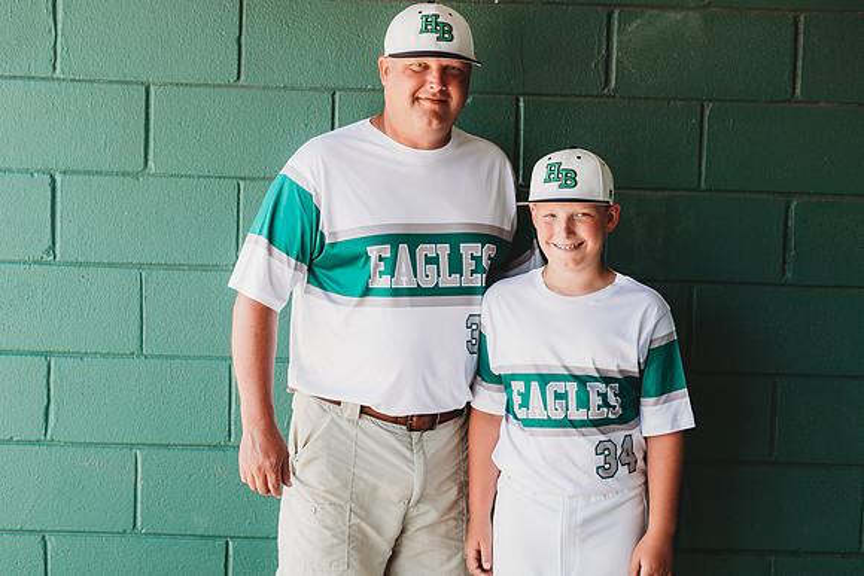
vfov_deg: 15.3
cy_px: 288
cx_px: 419
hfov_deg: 22.7
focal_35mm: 90
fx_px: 2152
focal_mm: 85
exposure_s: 1/160
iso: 100
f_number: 2.8
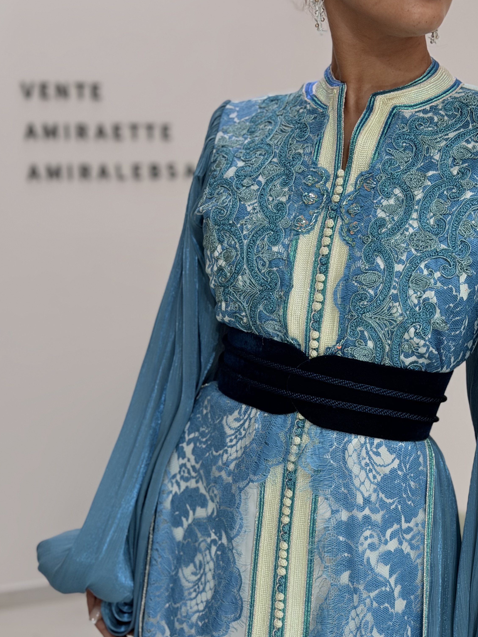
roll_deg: +1.6
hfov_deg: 22.9
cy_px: 402
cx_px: 306
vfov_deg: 30.1
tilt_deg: -10.3
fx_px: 1178
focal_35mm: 64
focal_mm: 6.76
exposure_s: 1/233
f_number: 1.78
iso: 64
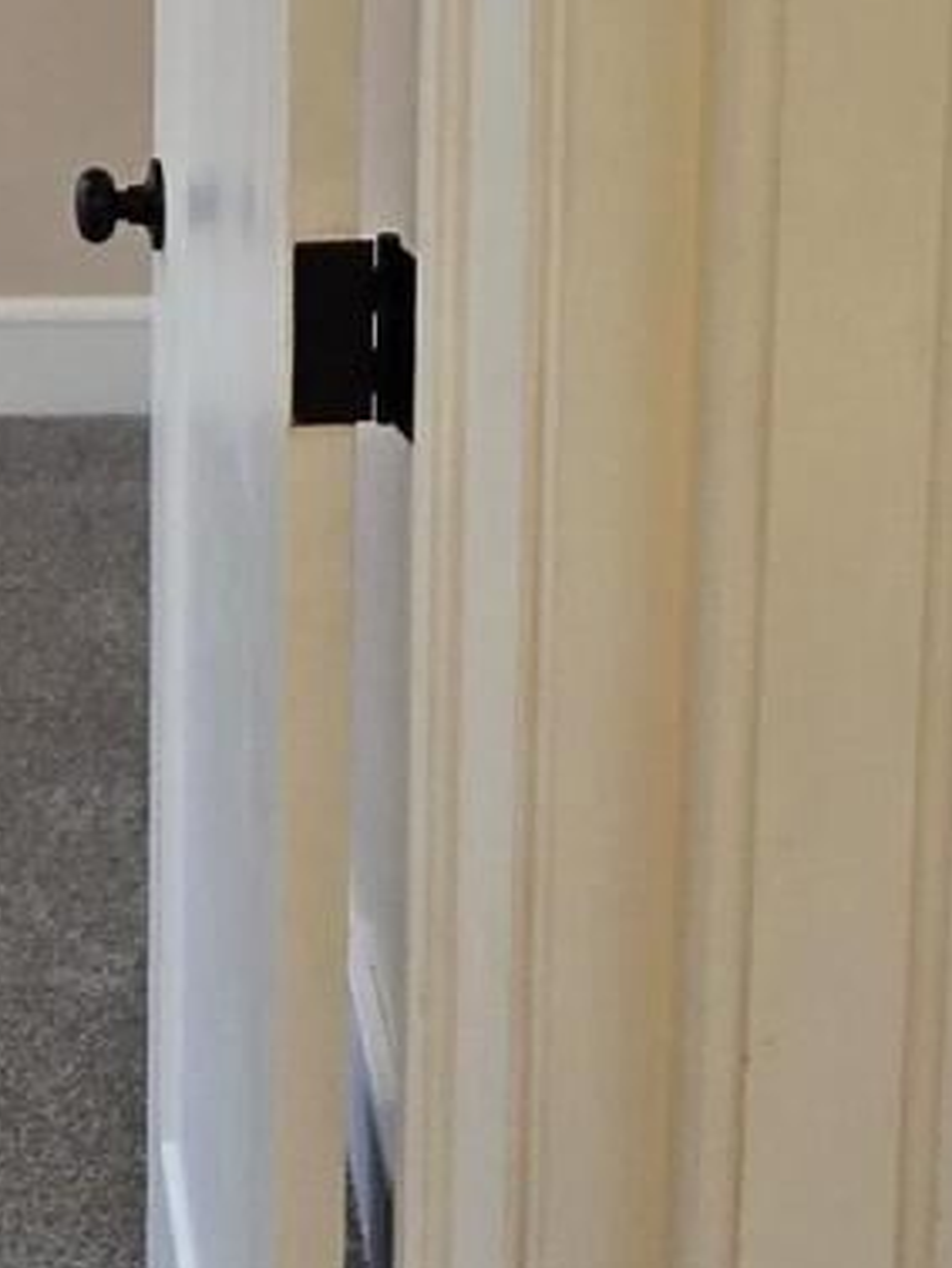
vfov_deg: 25.7
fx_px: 2529
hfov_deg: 20.9
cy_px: -192
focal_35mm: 69
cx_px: 101
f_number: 2.2
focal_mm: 2.2
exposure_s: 1/60
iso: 200
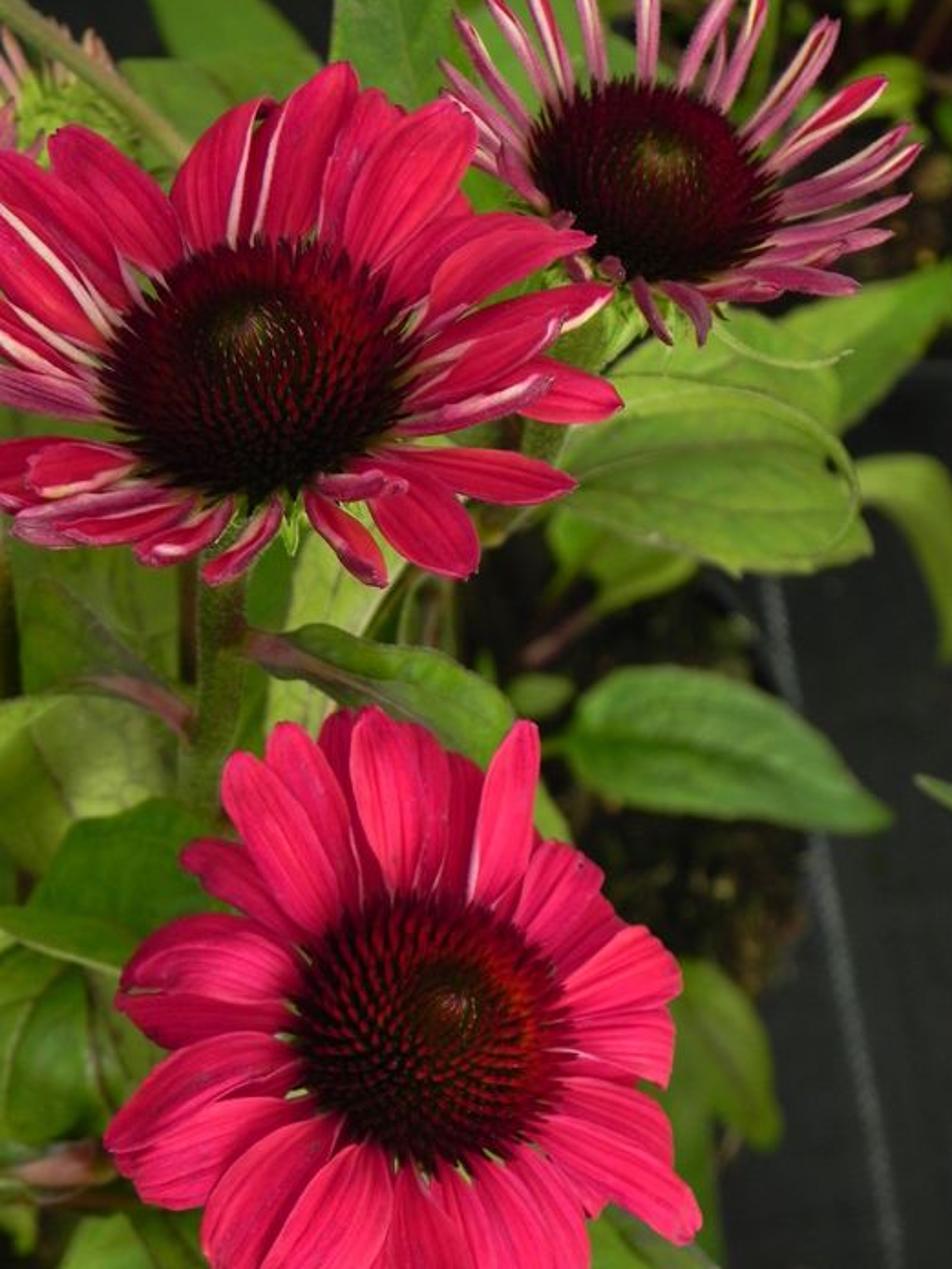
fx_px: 4434
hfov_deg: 12.3
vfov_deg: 16.3
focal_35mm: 121
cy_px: 625
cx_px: 417
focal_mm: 18.8
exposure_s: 1/100
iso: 160
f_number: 4.5
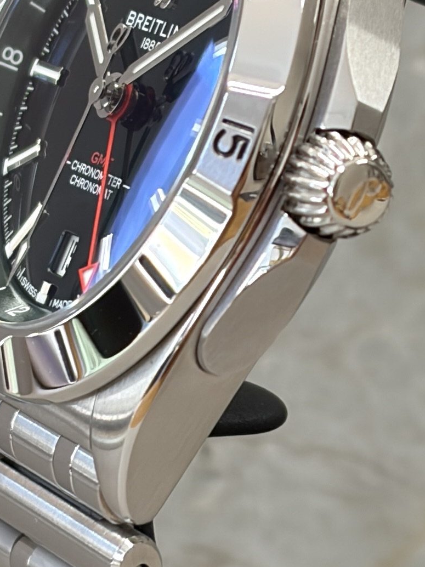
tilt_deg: -14.2
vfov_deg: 15.8
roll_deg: +0.4
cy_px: 213
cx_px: 403
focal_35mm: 125
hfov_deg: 11.8
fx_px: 2047
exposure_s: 1/50
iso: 32
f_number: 1.6
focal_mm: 5.96
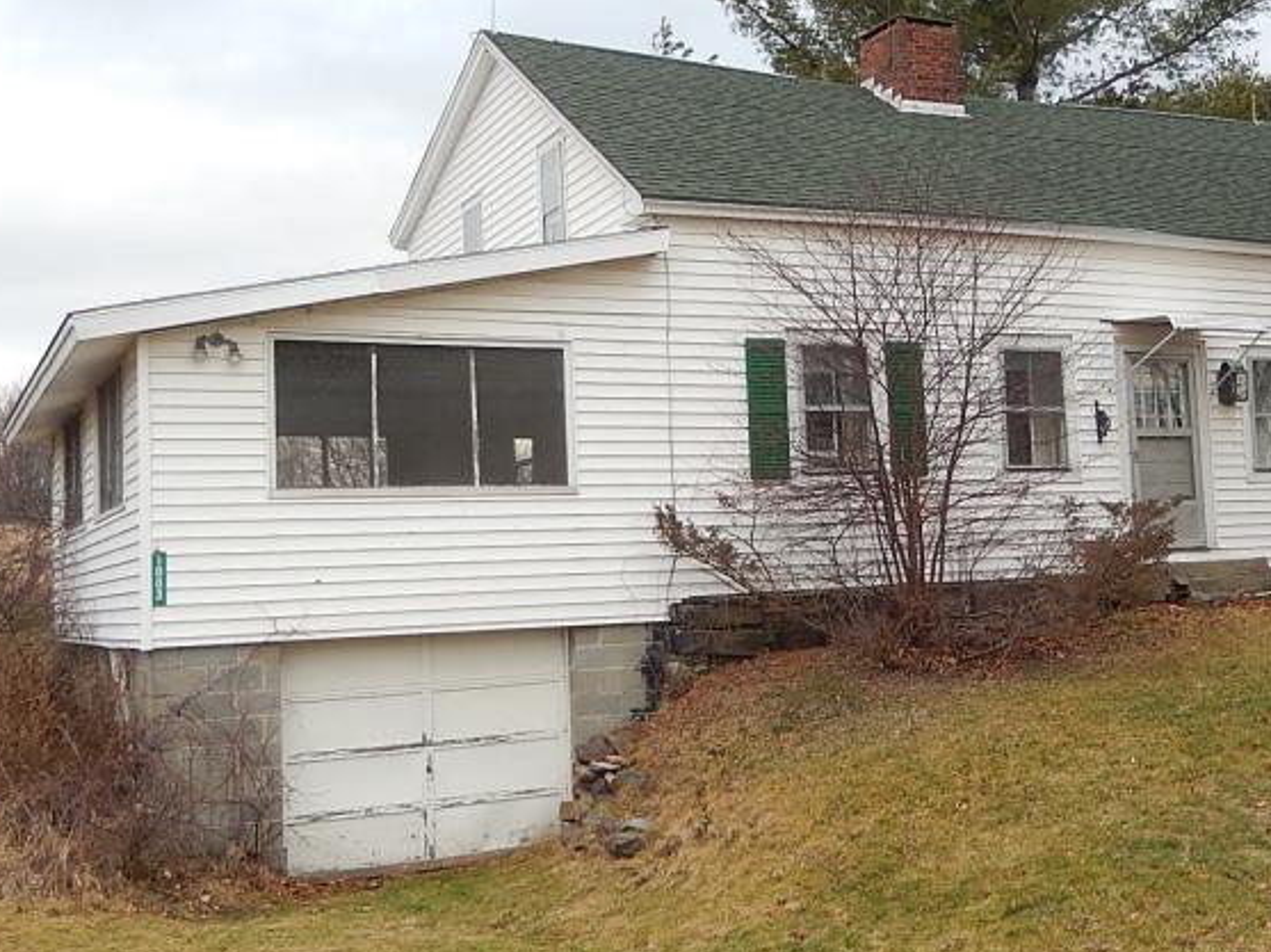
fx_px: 1688
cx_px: 915
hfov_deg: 40.4
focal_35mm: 46
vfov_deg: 31.5
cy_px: 418
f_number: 3.4
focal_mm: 4.5
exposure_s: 1/100
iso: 125
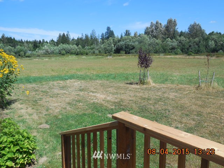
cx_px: 112
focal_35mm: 25
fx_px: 162
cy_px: 84
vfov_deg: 54.9
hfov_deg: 69.4
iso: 125
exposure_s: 1/1600
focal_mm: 4.5
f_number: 3.1
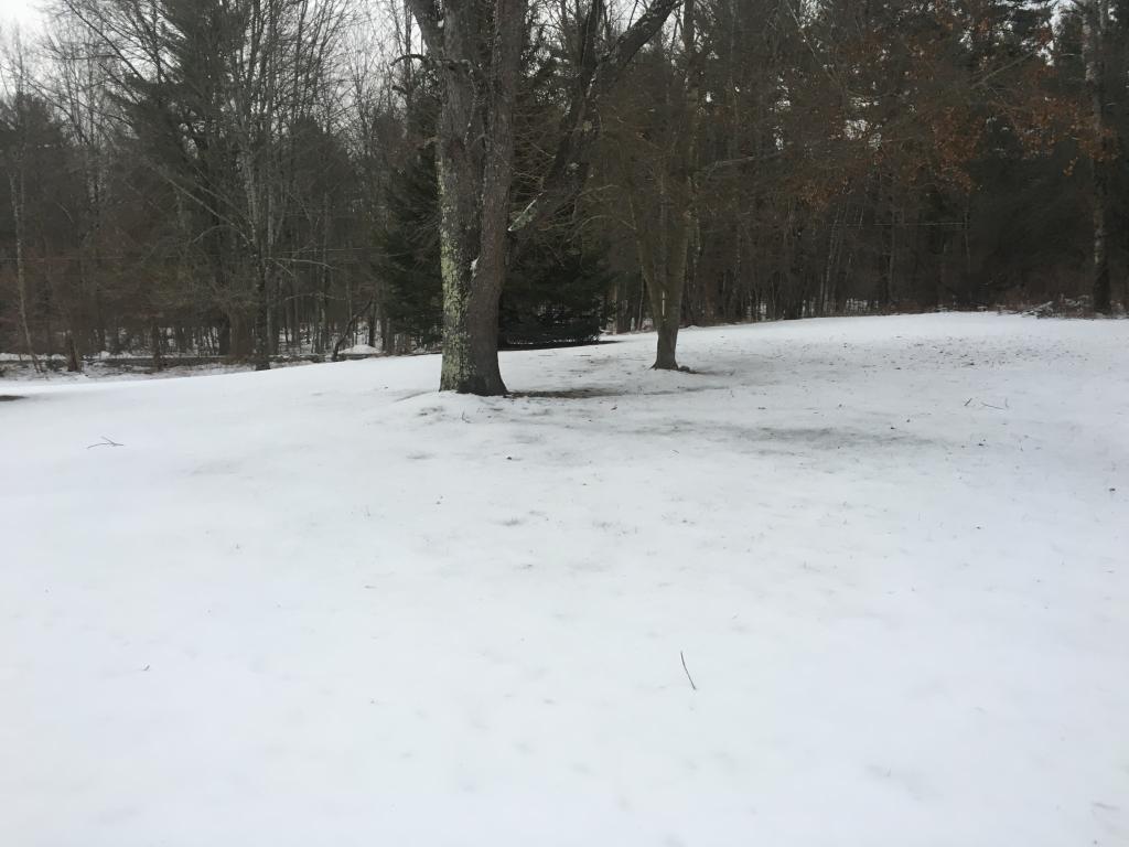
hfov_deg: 61.7
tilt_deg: -9.6
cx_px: 564
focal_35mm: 29
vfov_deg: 48.2
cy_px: 424
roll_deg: +0.3
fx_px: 946
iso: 32
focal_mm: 4.15
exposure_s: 1/30
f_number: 2.2
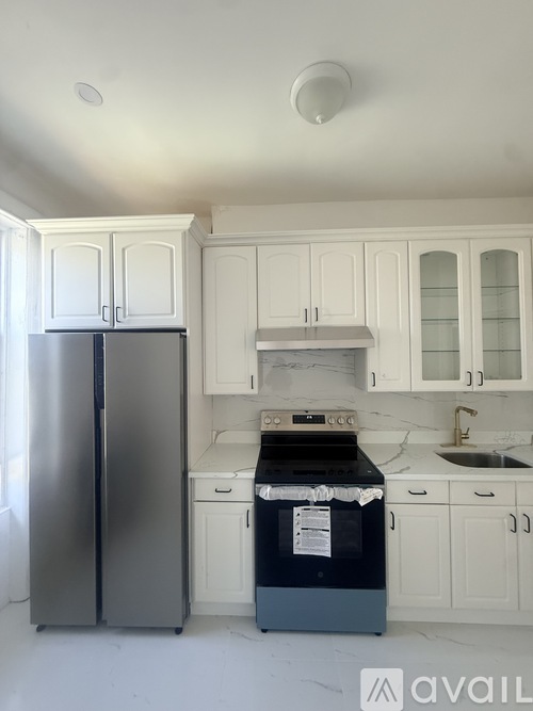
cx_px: 266
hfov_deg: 85.7
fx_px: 288
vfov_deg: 102.1
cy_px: 356
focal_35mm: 14
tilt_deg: +1.2
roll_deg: -0.4
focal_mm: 2.22
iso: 200
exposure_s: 1/120
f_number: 2.2
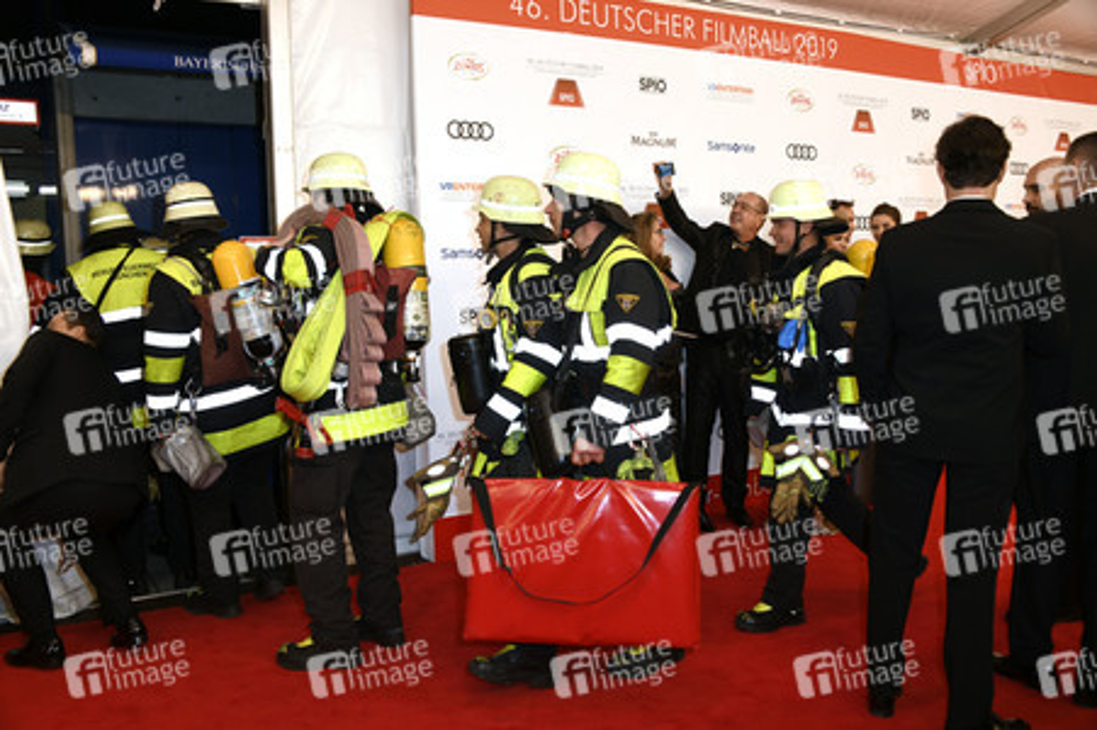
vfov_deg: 41.1
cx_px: 548
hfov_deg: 58.8
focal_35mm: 32
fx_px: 974
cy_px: 365
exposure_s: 1/160
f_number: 6.3
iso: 250
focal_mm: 32
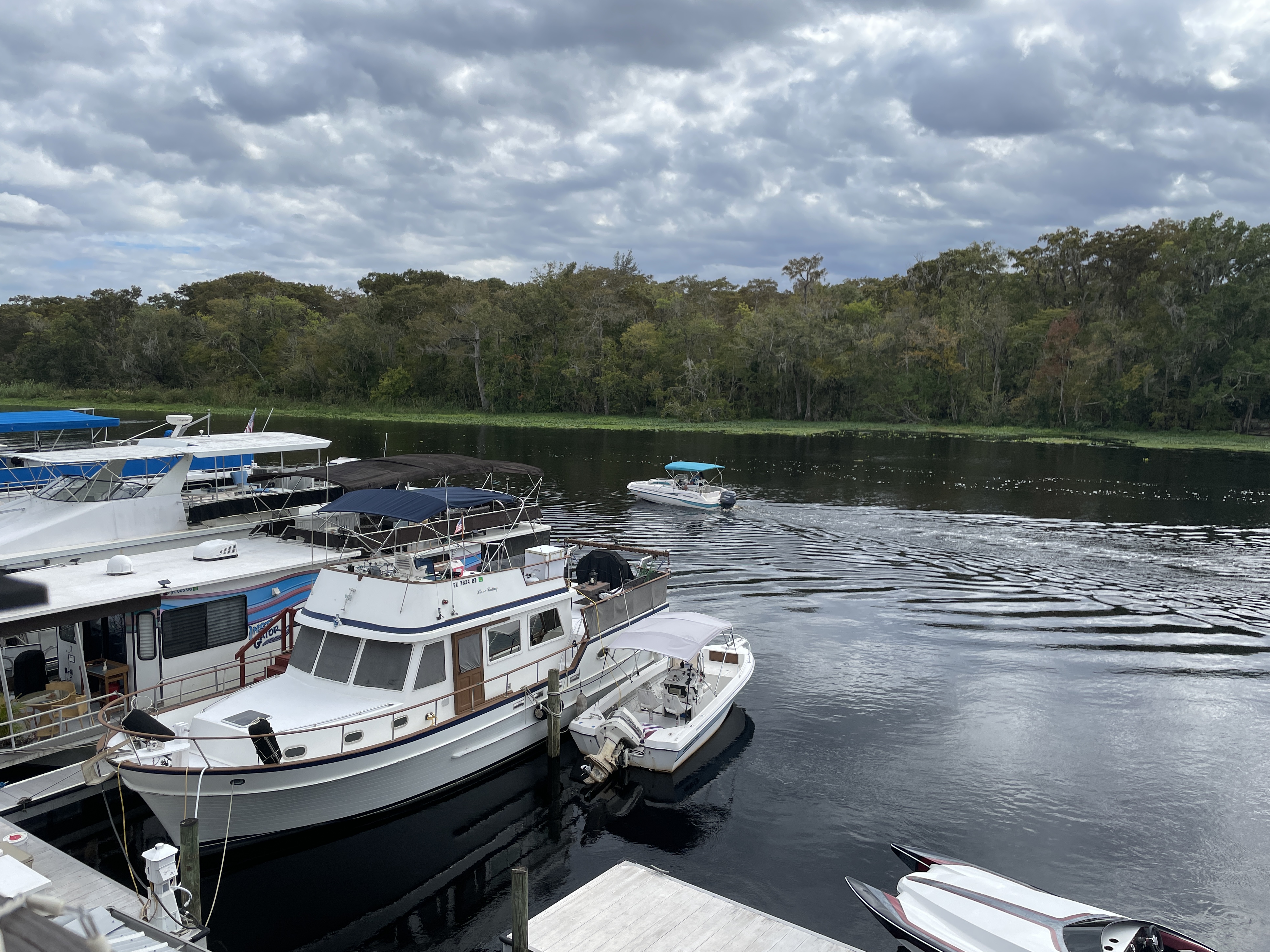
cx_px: 630
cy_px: 483
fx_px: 991
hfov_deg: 65.3
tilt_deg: -7.1
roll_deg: -0.1
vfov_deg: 51.4
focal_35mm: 27
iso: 32
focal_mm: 4.2
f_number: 1.6
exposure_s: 1/3509
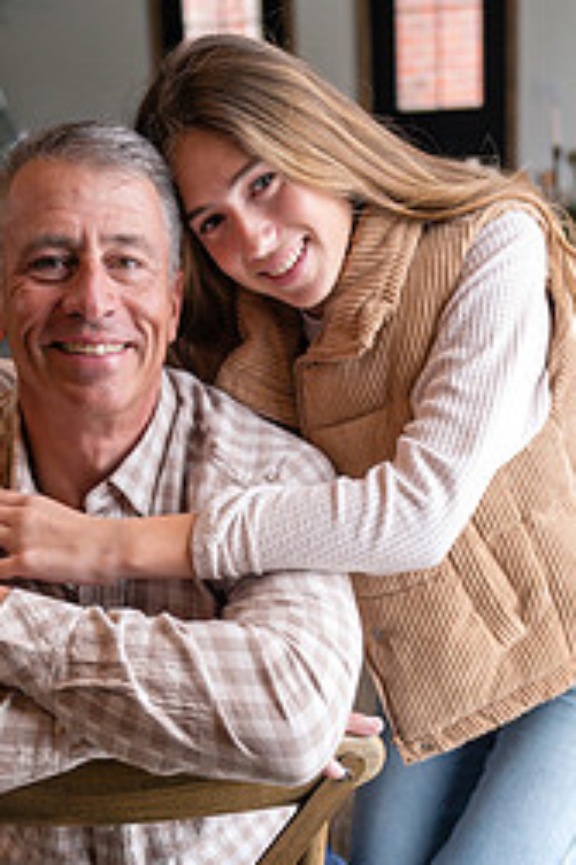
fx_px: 1466
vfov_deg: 32.3
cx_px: 238
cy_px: 638
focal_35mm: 61
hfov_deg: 22.2
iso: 1250
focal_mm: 34
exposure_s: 1/250
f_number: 2.8
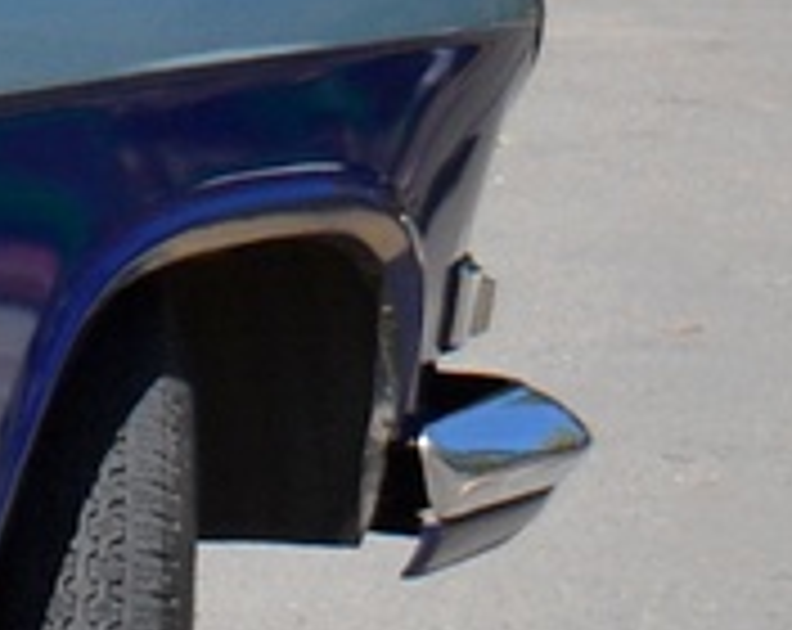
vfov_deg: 4.0
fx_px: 9004
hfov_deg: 4.7
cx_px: -1980
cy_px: -468
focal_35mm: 385
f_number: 6.3
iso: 400
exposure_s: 1/1600
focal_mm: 32
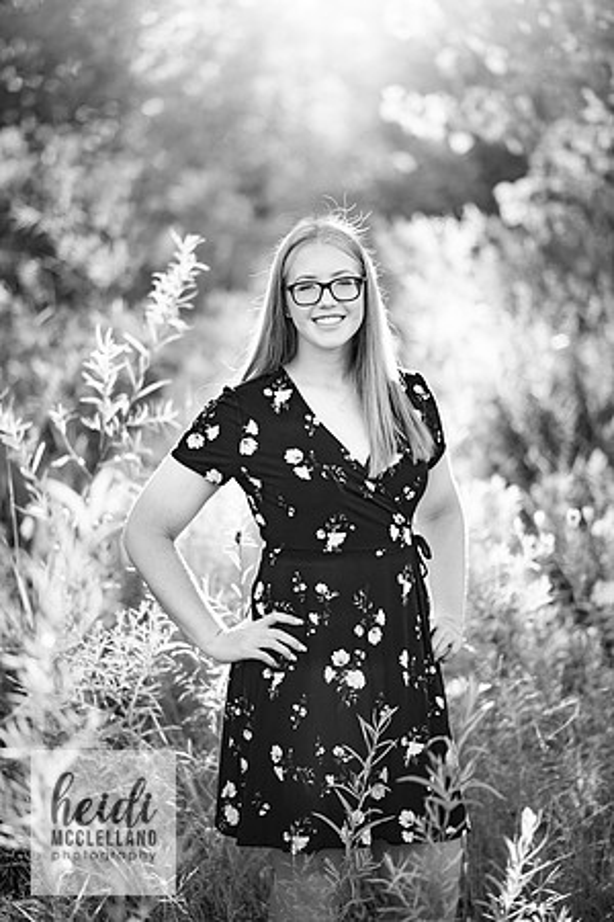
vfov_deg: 23.9
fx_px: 2174
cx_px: 307
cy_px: 461
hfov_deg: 16.1
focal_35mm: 85
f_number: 1.8
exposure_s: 1/400
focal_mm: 85
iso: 125
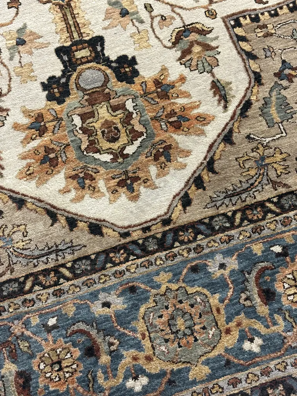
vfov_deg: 39.7
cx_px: 148
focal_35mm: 48
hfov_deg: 30.3
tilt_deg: -73.0
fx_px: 549
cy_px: 198
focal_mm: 6.86
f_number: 1.78
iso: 320
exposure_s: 1/33
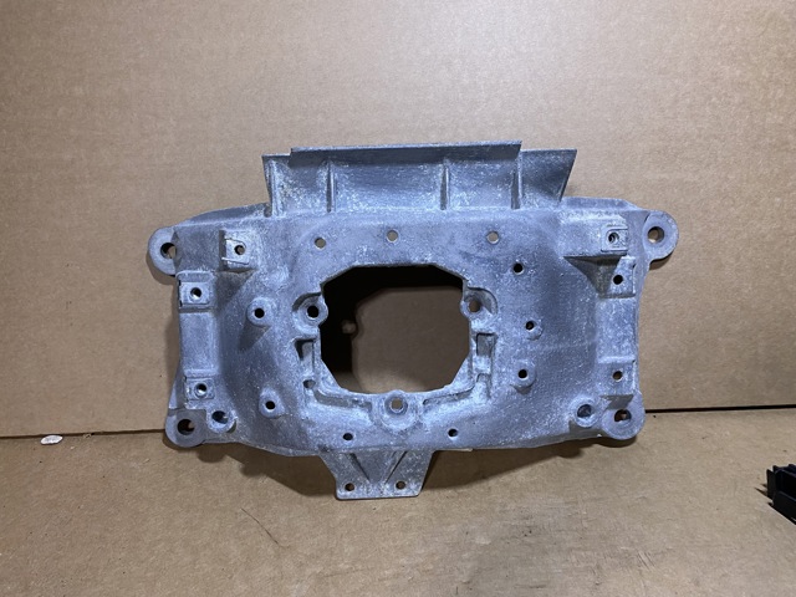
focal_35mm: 26
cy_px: 298
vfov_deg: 53.1
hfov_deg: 67.3
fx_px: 598
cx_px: 398
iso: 100
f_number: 1.8
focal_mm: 4.25
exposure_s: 1/50
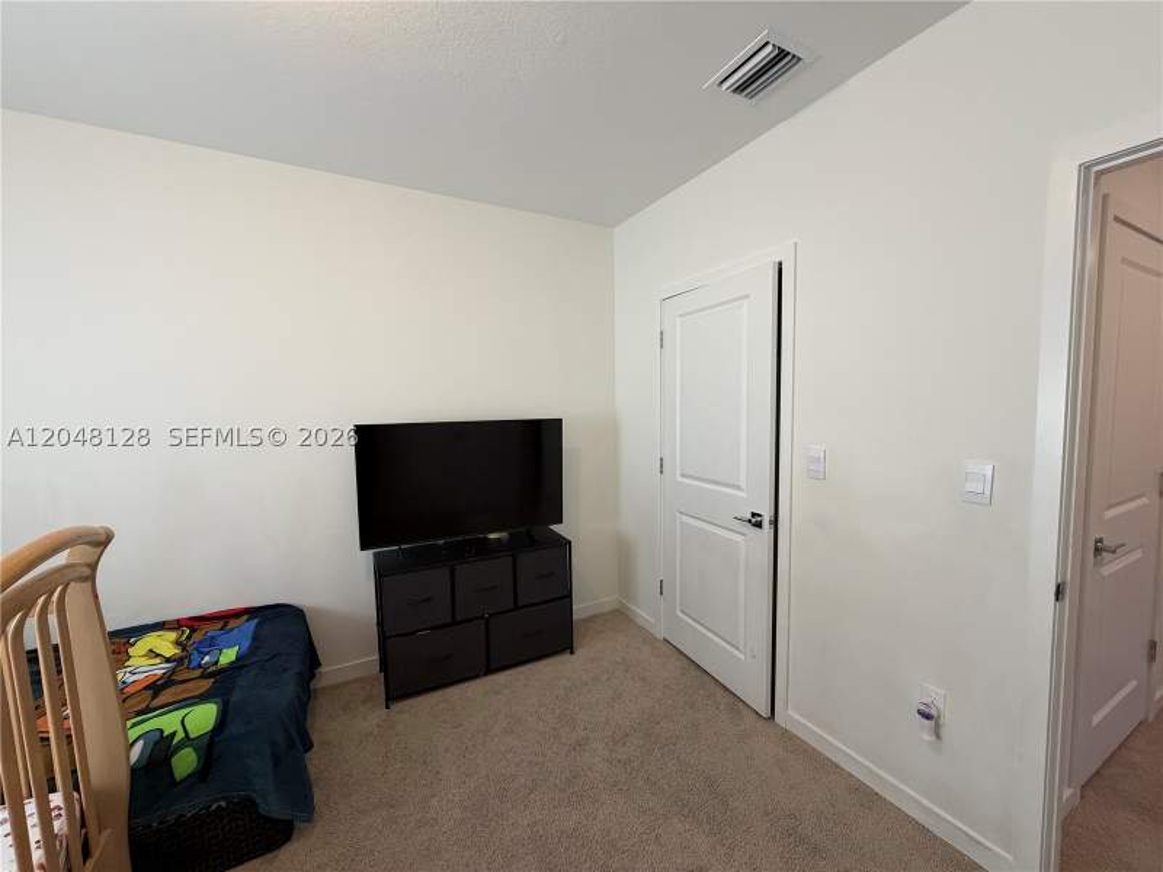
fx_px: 470
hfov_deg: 102.1
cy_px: 436
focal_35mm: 14
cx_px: 582
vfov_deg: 85.7
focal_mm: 2.22
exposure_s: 1/120
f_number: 2.2
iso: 320
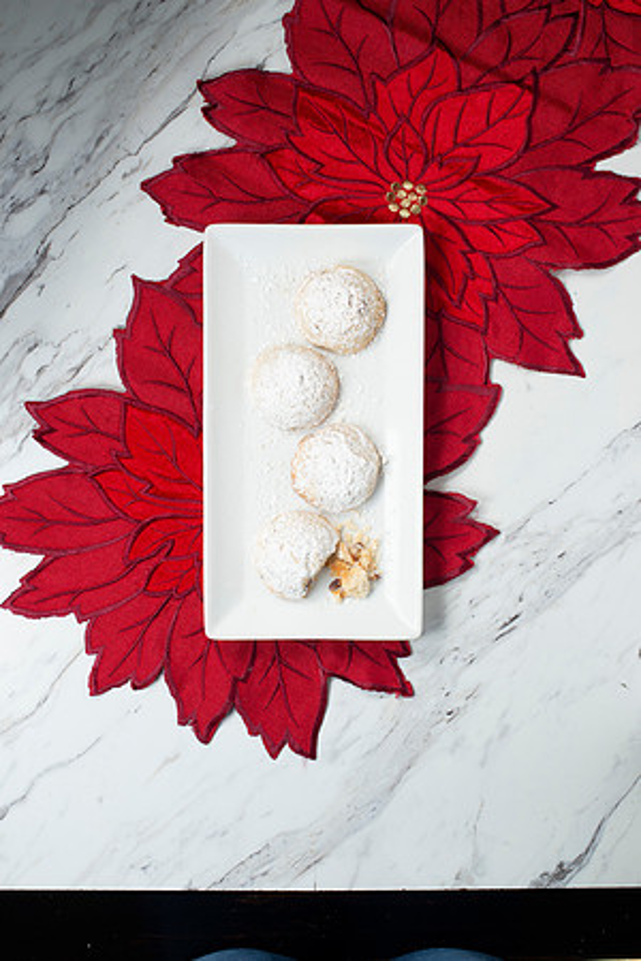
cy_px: 480
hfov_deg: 27.0
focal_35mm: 50
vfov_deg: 39.6
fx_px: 1335
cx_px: 320
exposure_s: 1/200
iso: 200
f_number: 7.1
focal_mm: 50
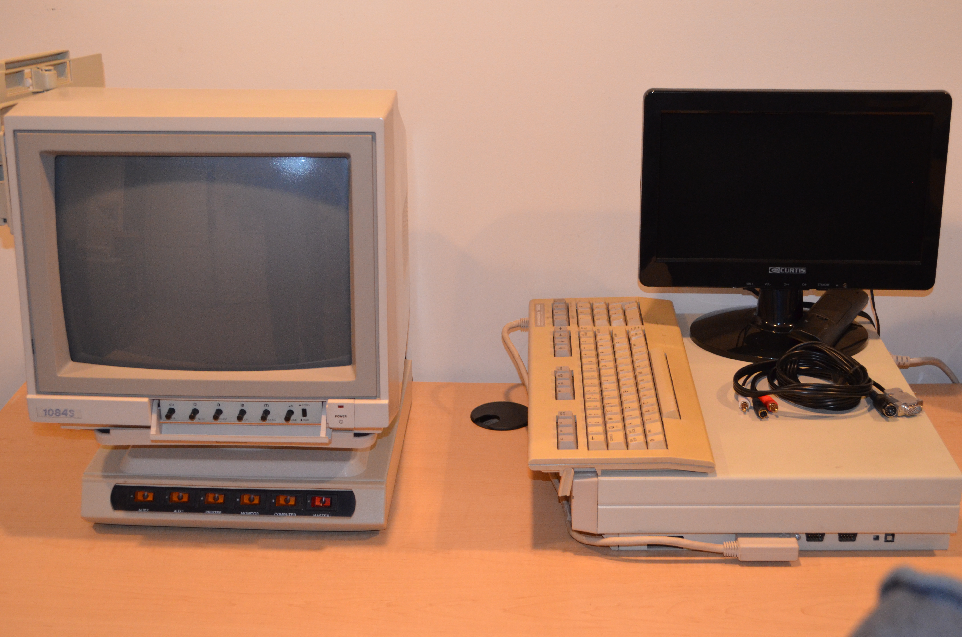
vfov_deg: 25.6
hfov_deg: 37.9
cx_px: 481
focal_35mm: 52
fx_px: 1400
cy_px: 318
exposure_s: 1/60
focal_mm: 35
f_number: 5
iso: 1800
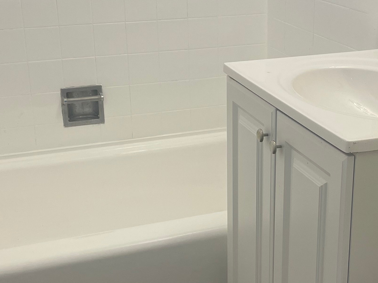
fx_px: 688
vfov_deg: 23.3
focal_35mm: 63
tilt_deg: -20.1
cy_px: 140
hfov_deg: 30.5
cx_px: 252
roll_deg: +0.2
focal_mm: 5.1
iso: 80
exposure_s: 1/120
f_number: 1.6
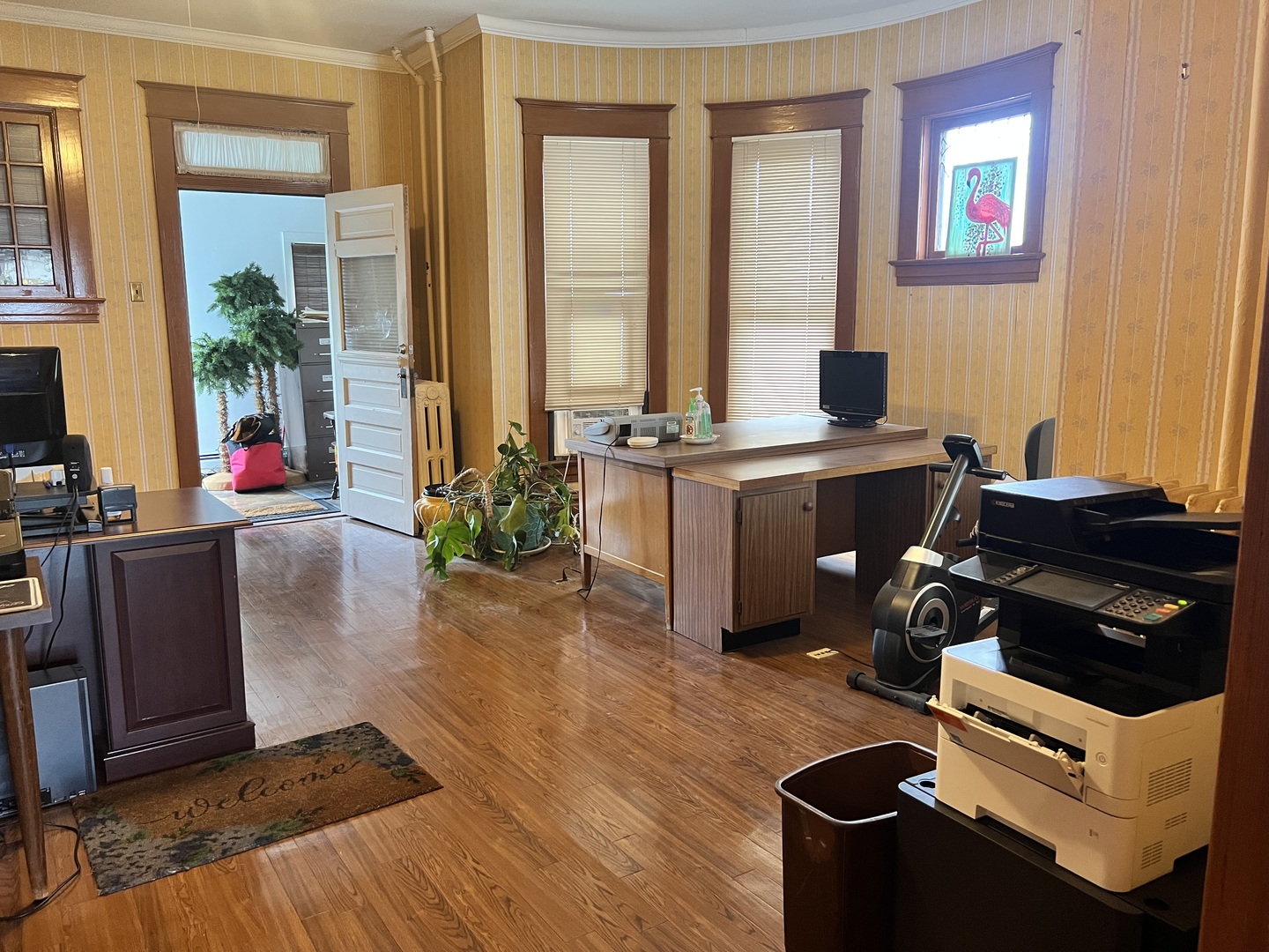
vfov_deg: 53.1
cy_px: 476
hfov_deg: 67.3
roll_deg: +0.7
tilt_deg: -10.2
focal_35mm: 26
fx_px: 953
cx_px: 634
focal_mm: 5.7
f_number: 1.5
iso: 320
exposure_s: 1/60
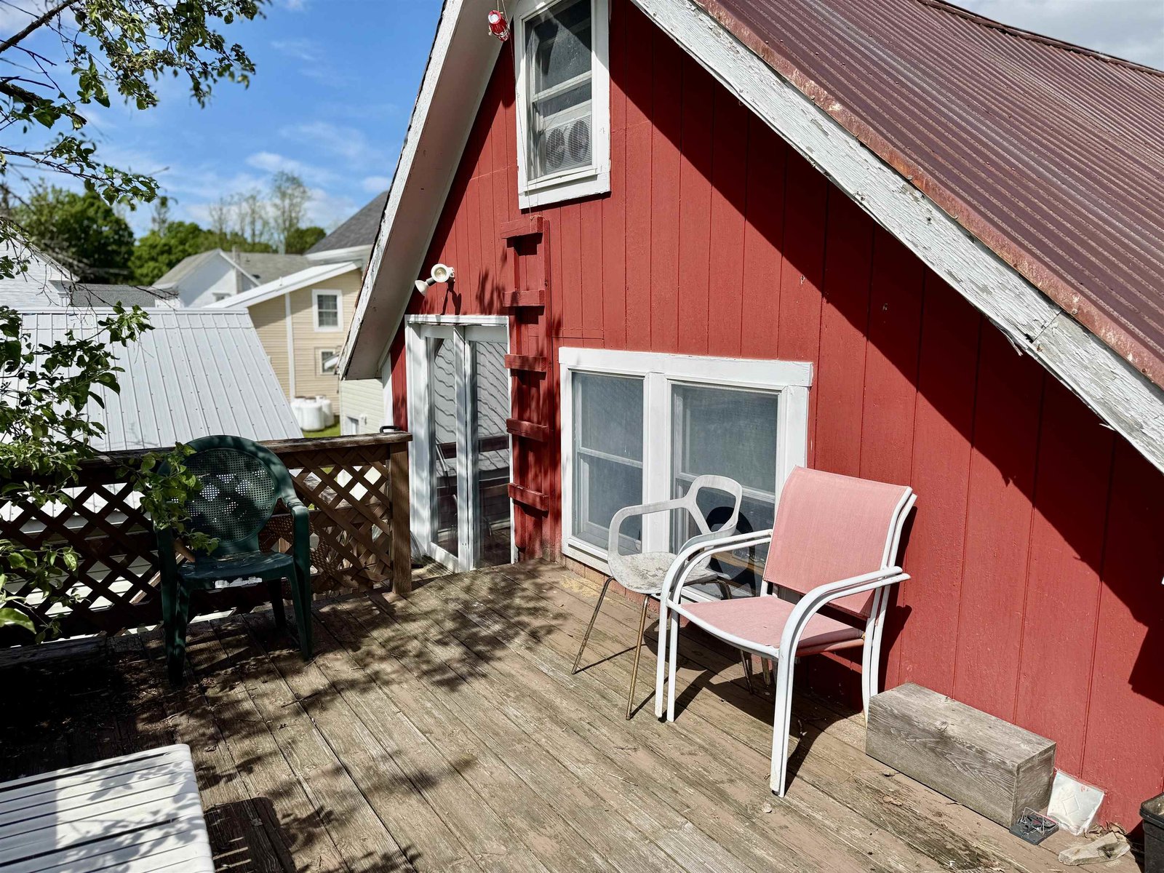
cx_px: 582
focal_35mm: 24
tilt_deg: -8.7
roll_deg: -0.8
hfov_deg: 71.6
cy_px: 436
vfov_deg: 56.8
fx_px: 807
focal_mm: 6.76
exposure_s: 1/5319
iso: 80
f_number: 1.78
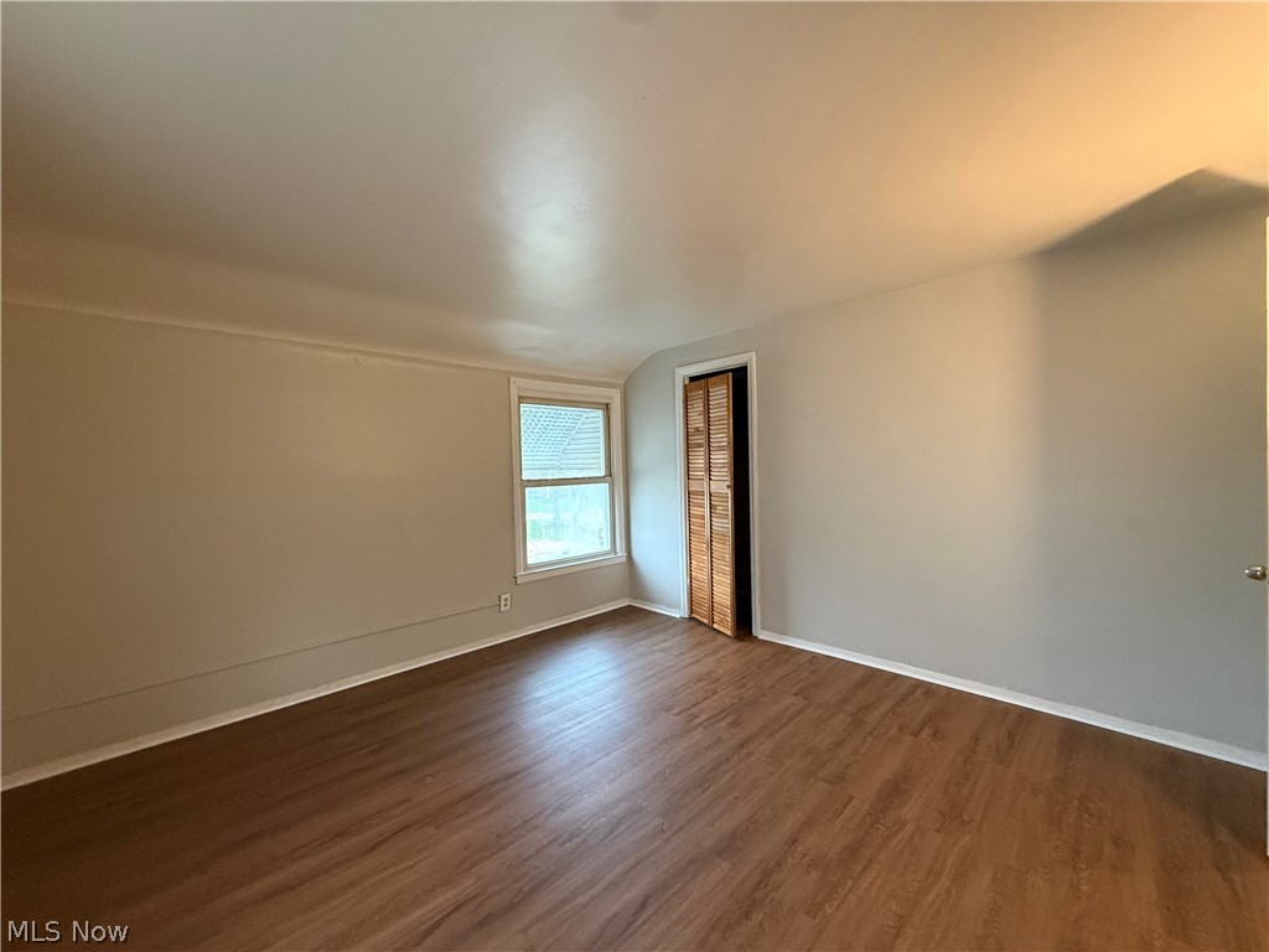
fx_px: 513
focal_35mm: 14
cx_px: 634
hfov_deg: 102.1
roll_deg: +0.3
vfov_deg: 85.7
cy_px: 476
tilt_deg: -1.2
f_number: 2.2
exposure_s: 1/60
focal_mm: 2.22
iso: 400
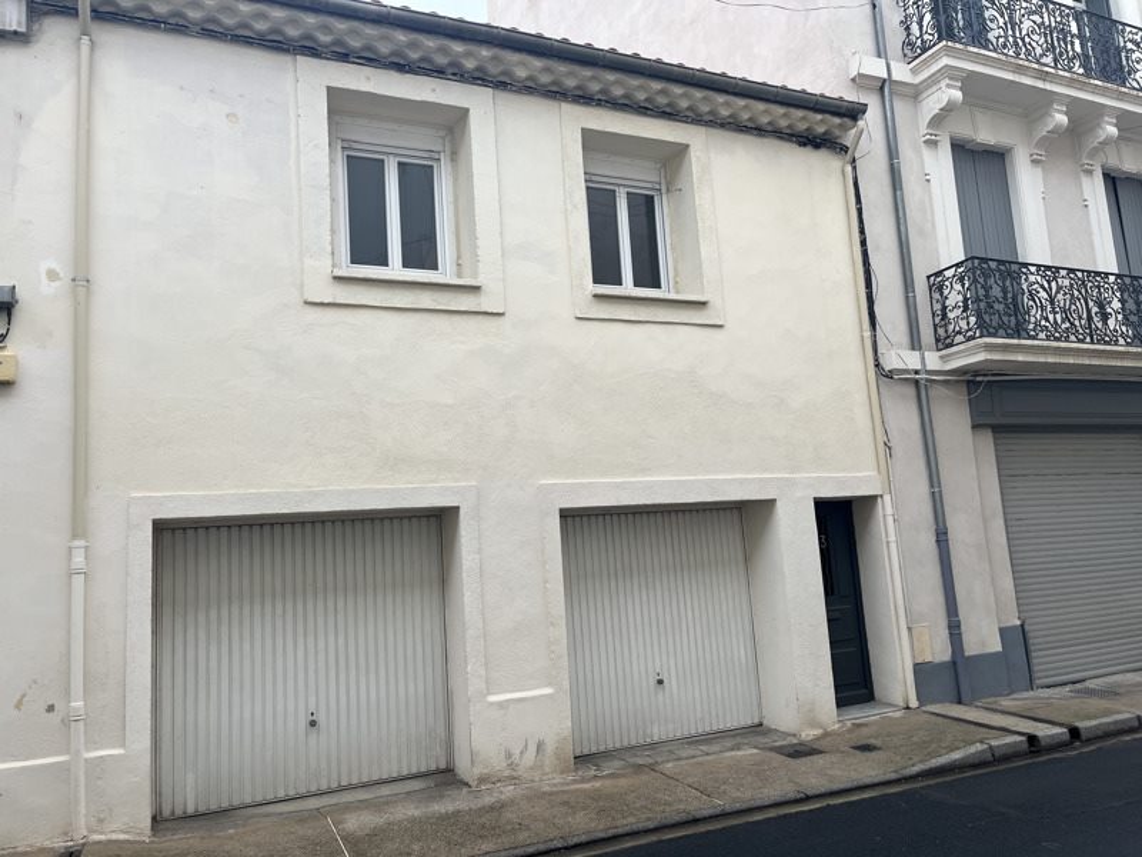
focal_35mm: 26
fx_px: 858
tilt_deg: +8.0
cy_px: 428
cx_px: 571
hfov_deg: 67.3
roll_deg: +4.3
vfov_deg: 53.1
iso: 50
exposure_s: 1/676
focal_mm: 5.1
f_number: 1.6
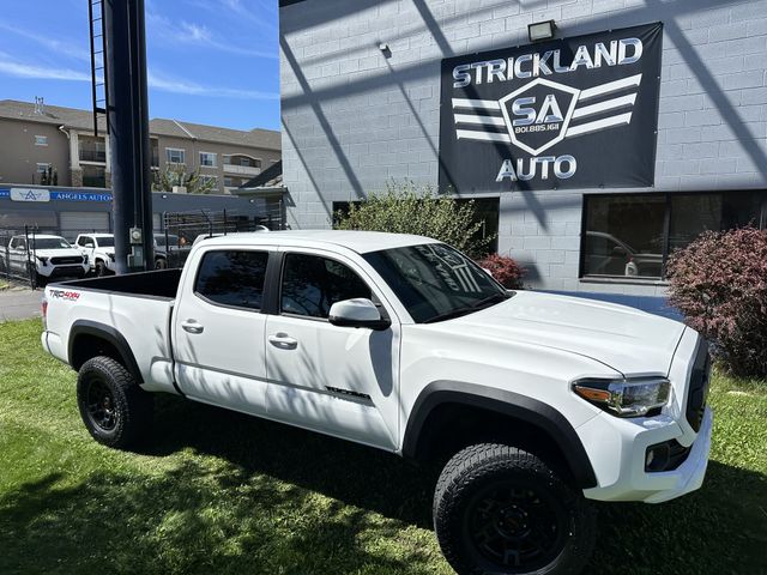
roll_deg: -1.0
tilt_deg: -7.0
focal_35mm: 24
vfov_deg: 56.8
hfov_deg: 71.6
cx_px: 384
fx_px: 532
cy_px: 288
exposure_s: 1/6211
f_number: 1.78
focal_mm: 6.86
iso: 80
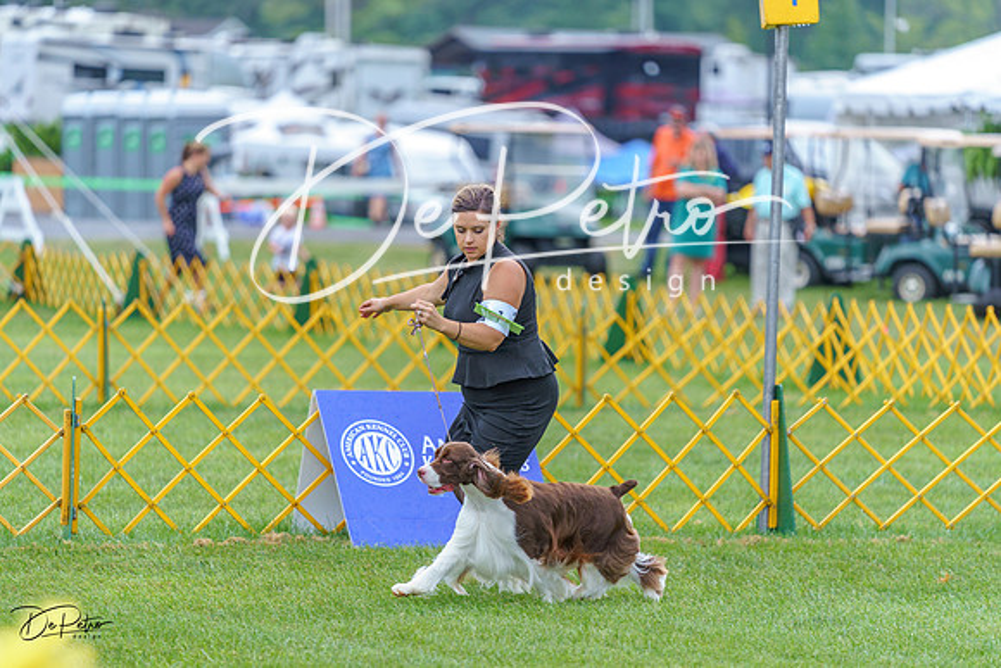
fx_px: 5562
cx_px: 500
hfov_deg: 10.3
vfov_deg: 6.9
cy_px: 334
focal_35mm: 200
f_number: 2.8
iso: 640
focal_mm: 200
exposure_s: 1/640
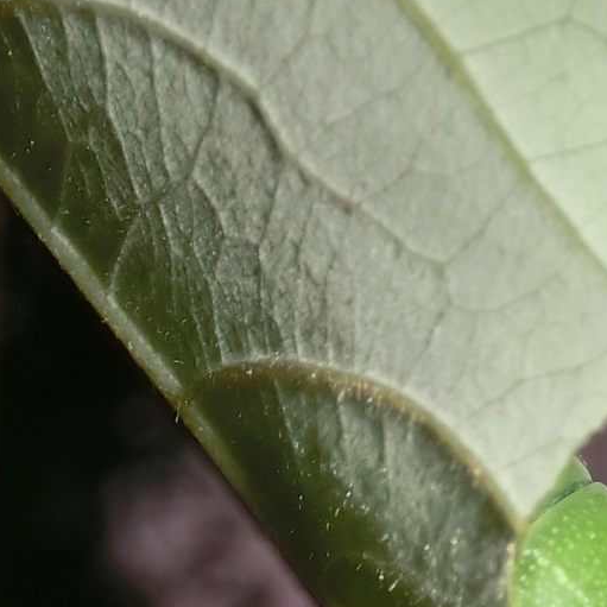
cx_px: 905
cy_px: 943
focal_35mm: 149
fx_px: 2956
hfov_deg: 11.3
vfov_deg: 11.2
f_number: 3.9
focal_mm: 6.67
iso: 100
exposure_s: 1/20
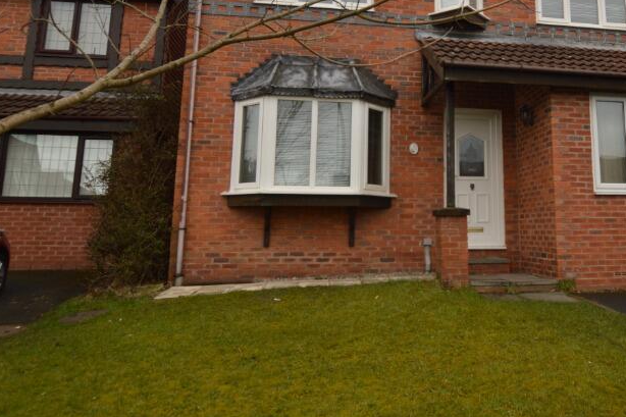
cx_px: 434
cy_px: 121
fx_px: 521
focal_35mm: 30
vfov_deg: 42.6
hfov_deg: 60.0
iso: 125
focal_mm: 12
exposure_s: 1/60
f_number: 8
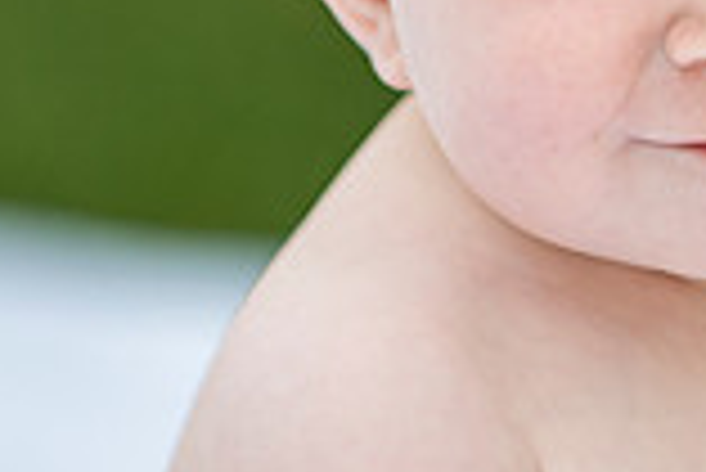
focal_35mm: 740
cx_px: 746
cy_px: -52
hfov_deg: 2.8
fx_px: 14525
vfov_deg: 1.9
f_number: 2.8
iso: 400
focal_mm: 200
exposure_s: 1/1000
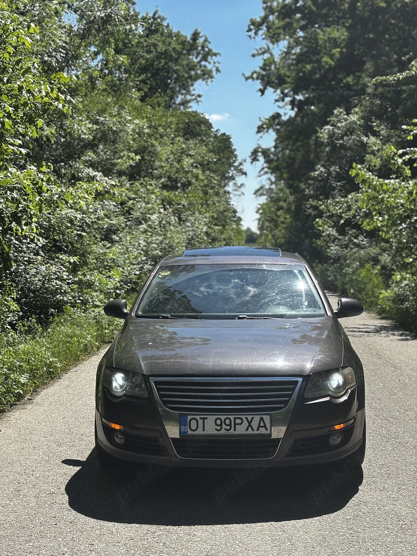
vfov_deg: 36.8
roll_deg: -1.5
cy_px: 278
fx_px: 835
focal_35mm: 52
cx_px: 208
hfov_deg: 28.0
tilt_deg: -2.9
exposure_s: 1/2062
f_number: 1.6
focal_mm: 5.96
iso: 40
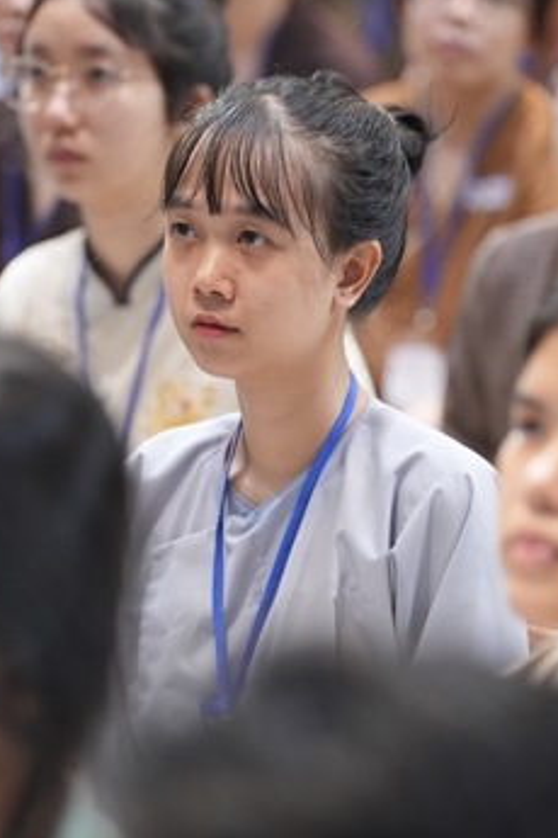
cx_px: 295
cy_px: 542
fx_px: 6579
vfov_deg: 7.3
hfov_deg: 4.9
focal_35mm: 283
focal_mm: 150
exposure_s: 1/160
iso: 4000
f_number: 2.8
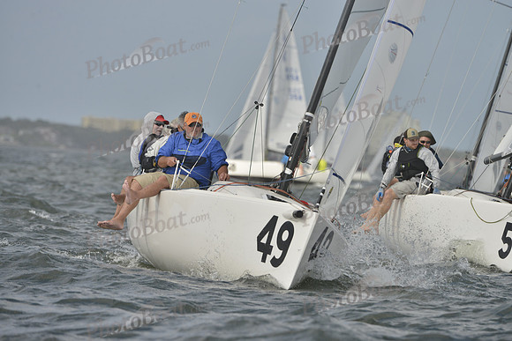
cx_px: 256
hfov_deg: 5.2
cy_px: 170
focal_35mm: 400
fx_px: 5690
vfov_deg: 3.4
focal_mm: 400
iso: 400
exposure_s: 1/1600
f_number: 8
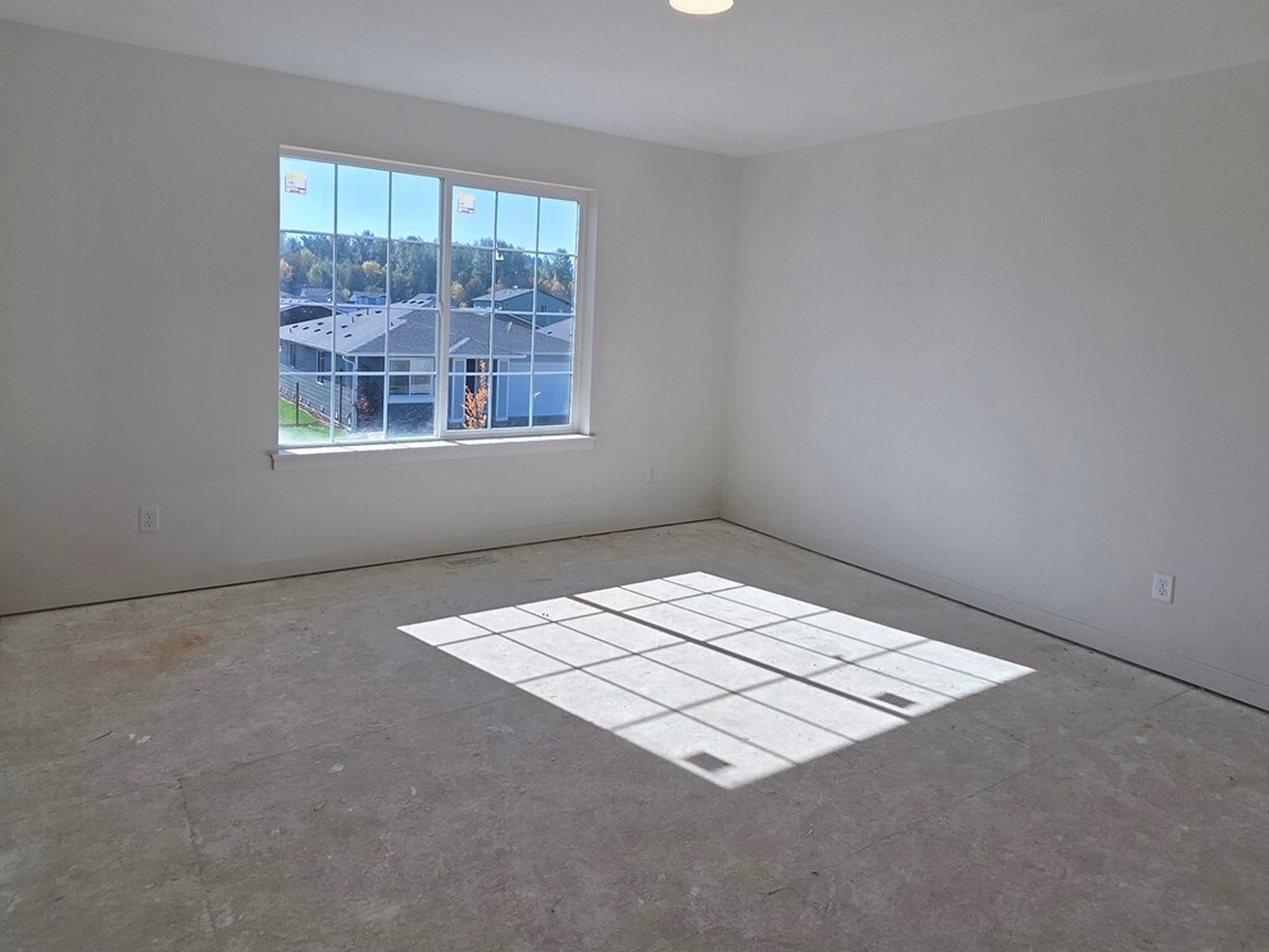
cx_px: 620
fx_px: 770
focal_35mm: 21
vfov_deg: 62.9
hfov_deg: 79.0
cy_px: 381
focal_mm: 2.2
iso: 64
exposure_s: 1/2000
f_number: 1.9
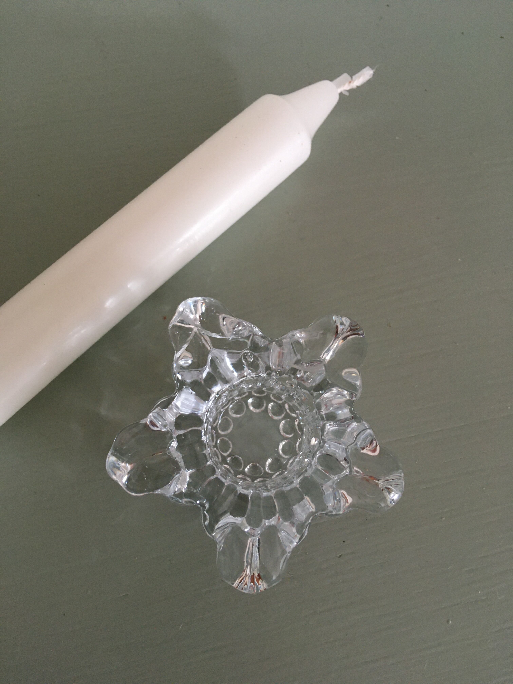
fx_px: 573
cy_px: 342
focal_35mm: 29
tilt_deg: -76.5
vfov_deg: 61.7
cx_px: 256
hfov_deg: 48.2
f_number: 2.2
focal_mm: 4.15
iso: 125
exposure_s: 1/33
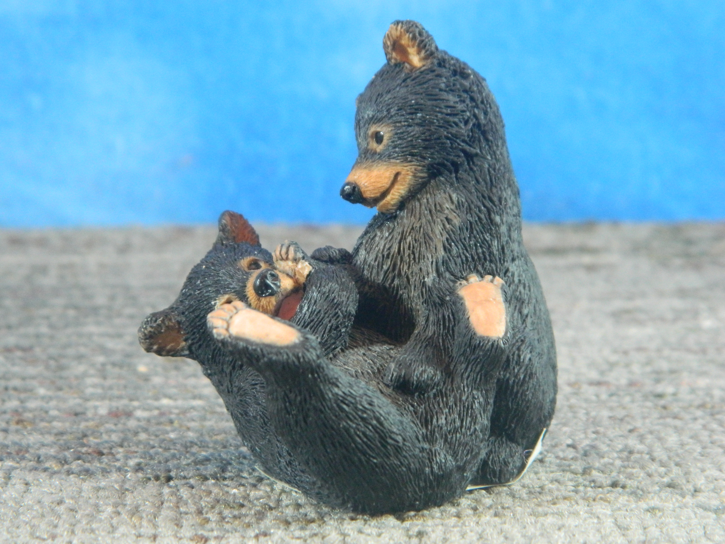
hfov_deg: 15.3
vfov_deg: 11.5
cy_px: 272
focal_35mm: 129
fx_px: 2702
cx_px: 362
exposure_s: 1/8
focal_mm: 23.2
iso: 400
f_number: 4.7
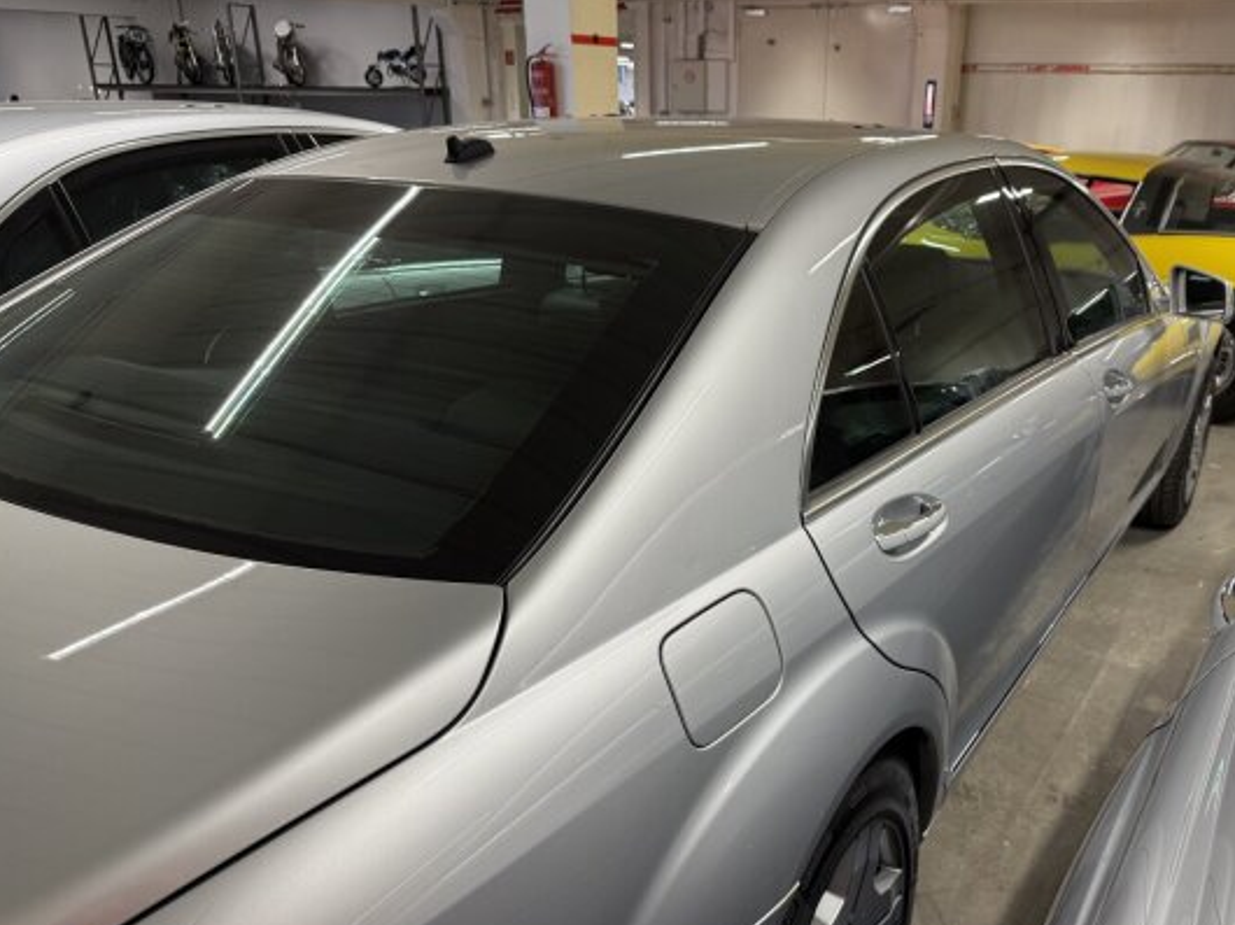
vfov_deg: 47.9
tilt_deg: -23.3
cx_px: 736
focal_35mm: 29
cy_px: 550
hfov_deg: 61.2
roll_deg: -0.7
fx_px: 1034
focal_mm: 6.76
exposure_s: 1/100
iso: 125
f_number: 1.78
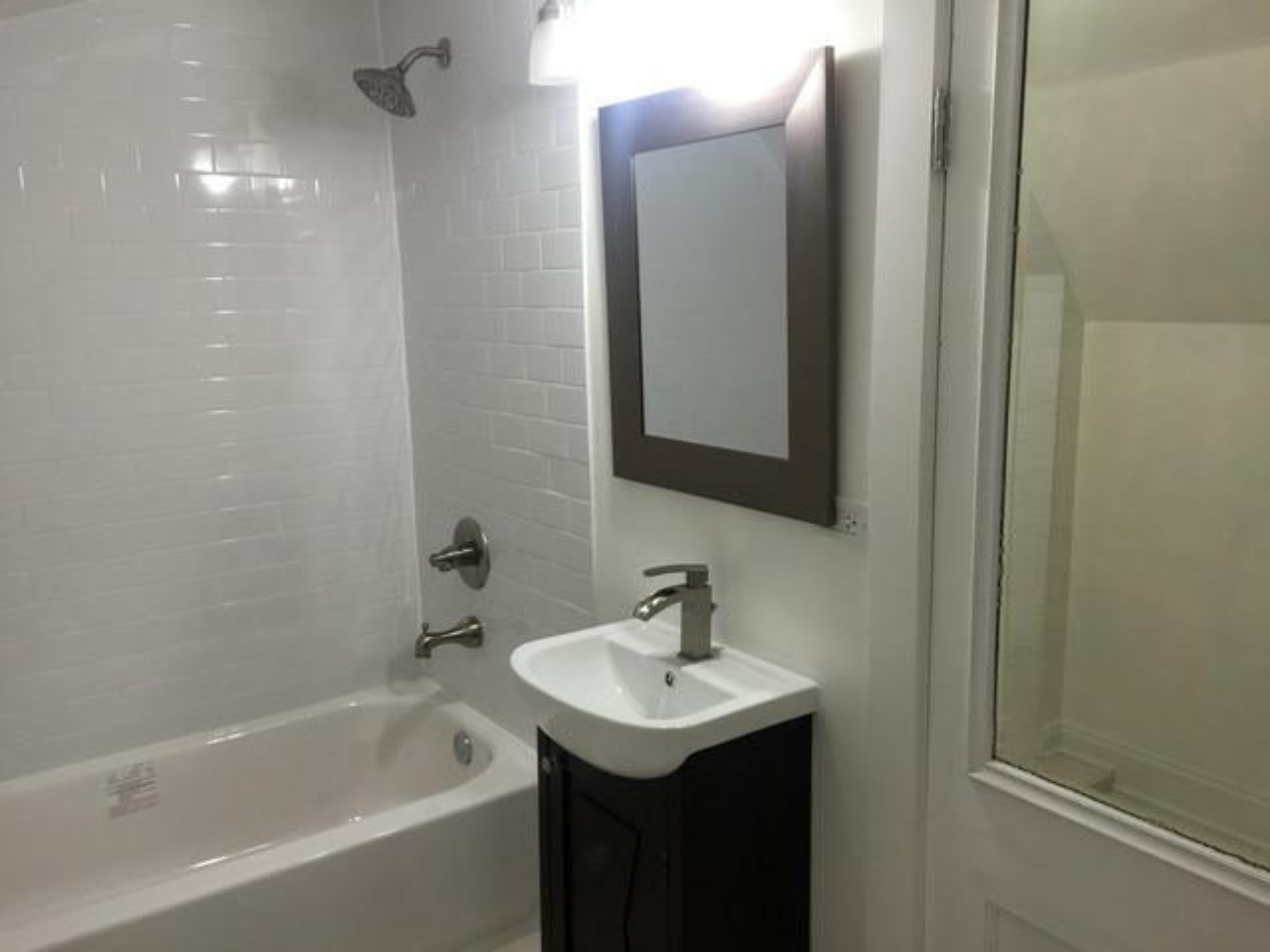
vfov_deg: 48.2
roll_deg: +1.7
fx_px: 1064
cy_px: 476
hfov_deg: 61.7
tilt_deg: -10.8
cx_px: 635
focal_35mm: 29
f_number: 2.2
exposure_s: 1/15
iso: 40
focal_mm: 4.15
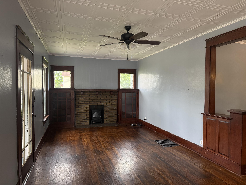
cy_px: 92
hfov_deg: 71.6
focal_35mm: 24
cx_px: 123
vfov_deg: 56.8
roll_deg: +0.0
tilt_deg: -1.0
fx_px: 171
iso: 200
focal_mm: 6.76
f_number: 1.78
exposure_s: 1/138
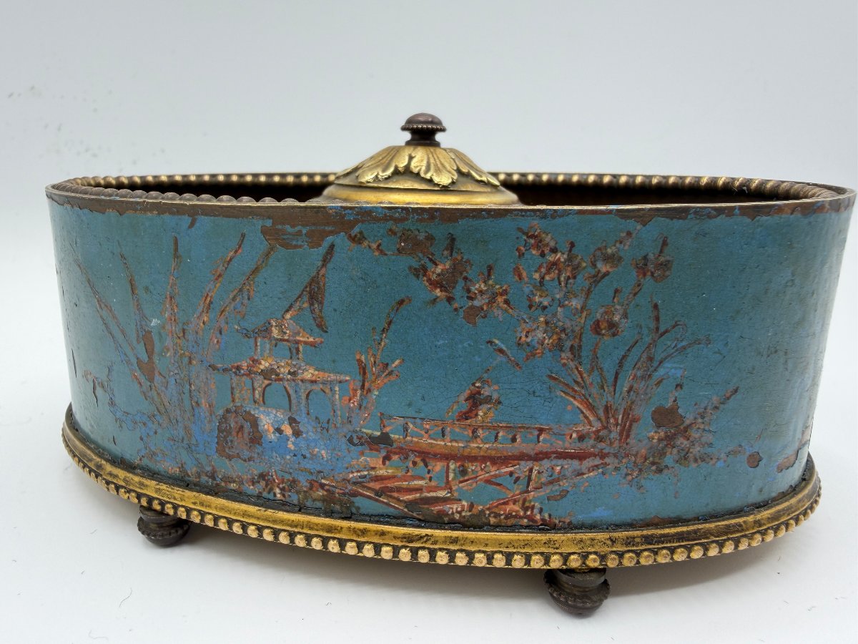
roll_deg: +0.8
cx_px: 429
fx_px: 644
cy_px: 322
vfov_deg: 53.1
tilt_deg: -15.6
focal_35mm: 26
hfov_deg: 67.3
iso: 25
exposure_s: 1/100
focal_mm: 2.22
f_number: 2.2
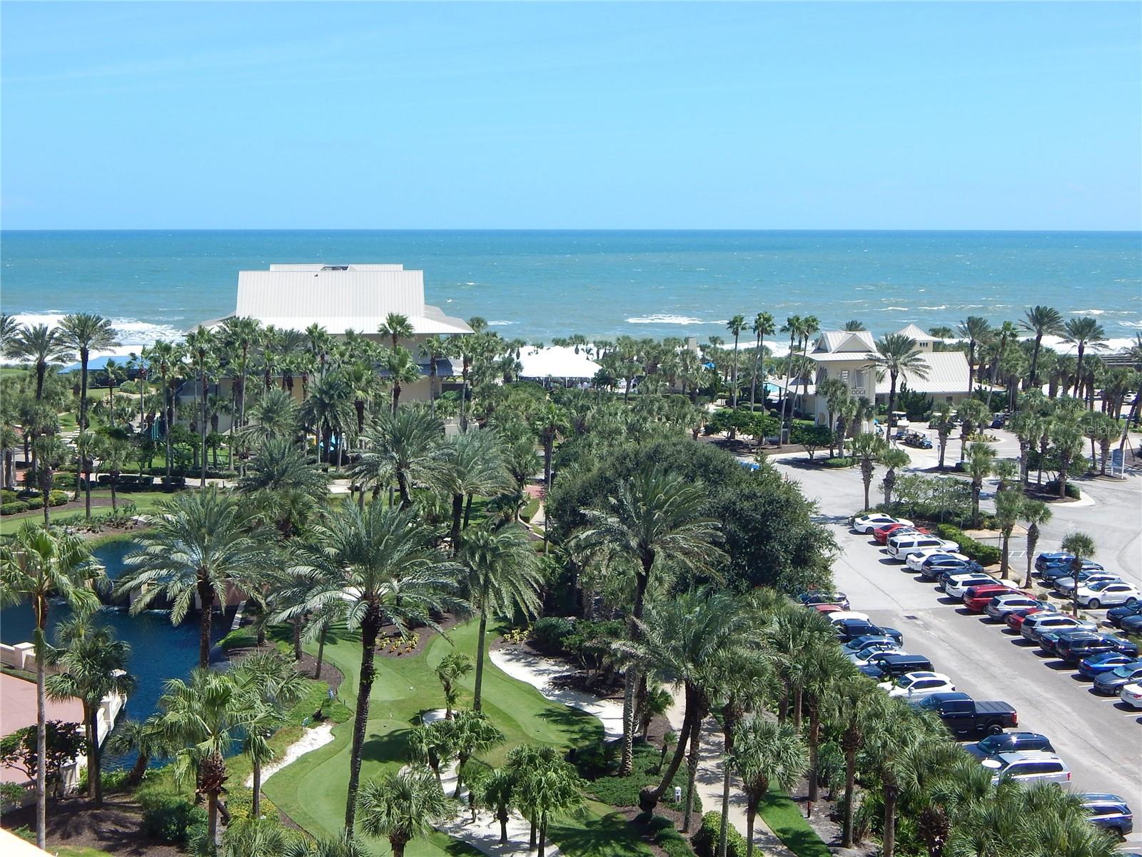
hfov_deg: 39.7
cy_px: 428
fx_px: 1584
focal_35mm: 48
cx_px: 571
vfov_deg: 30.3
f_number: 3.7
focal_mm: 8.6
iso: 125
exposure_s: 1/1500
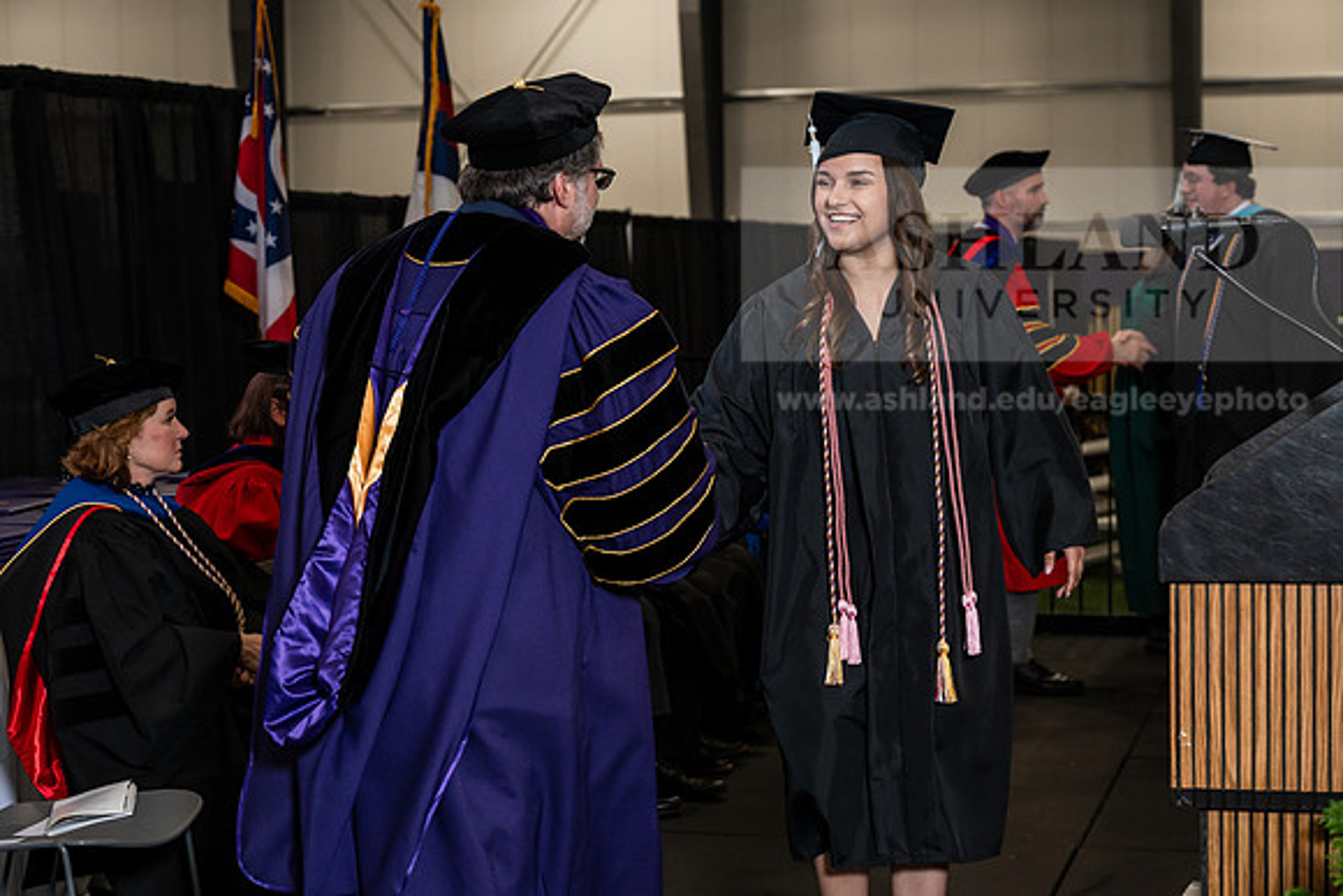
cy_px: 448
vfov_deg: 19.5
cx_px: 672
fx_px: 2612
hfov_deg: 28.8
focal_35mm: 70
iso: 1250
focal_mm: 70
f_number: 5
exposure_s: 1/200
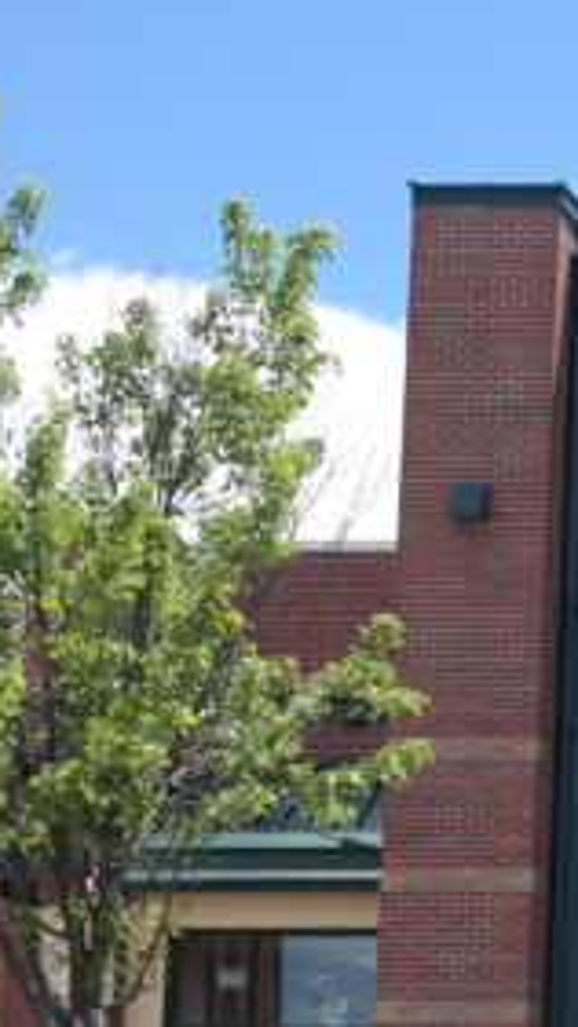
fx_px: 2344
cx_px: 1313
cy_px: 892
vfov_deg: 24.2
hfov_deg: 11.8
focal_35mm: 86
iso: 100
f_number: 5.6
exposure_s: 1/250
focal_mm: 20
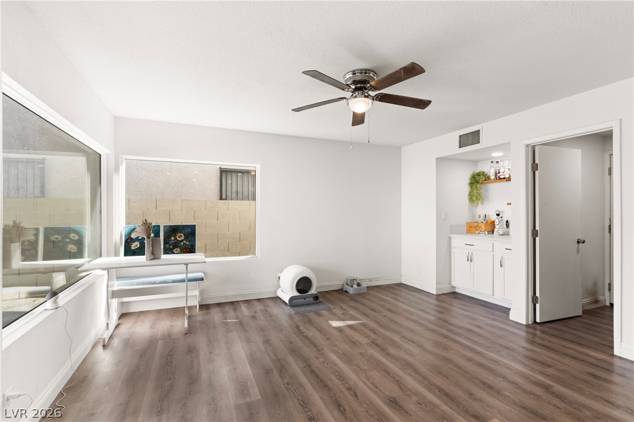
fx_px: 299
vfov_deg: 70.4
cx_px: 317
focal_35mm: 17
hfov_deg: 93.3
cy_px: 211
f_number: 8
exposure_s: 1/60
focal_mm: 17
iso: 400
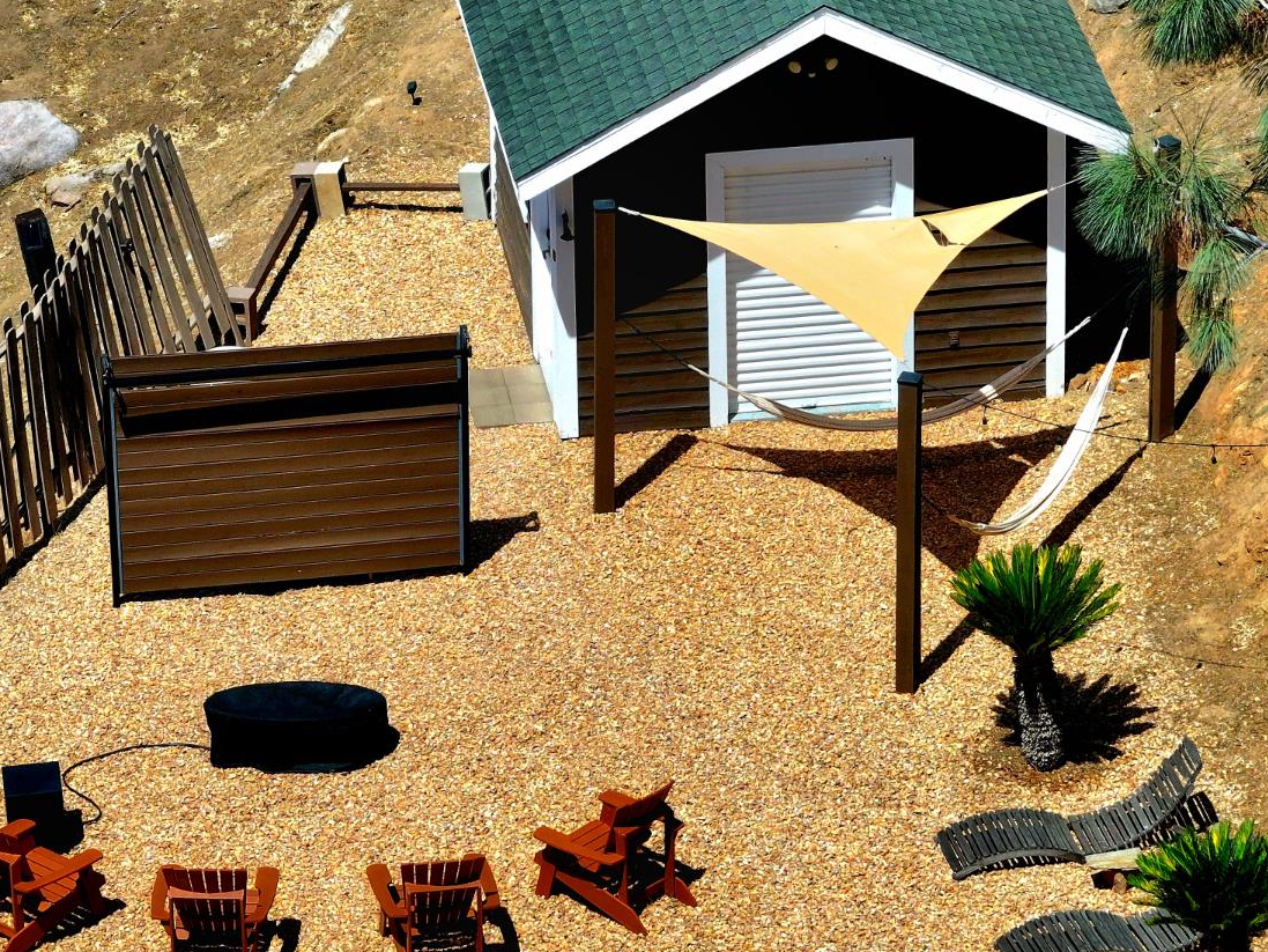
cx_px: 680
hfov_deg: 8.7
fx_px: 8316
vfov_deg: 6.5
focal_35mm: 227
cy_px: 478
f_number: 3.4
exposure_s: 1/161
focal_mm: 30.71
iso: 110
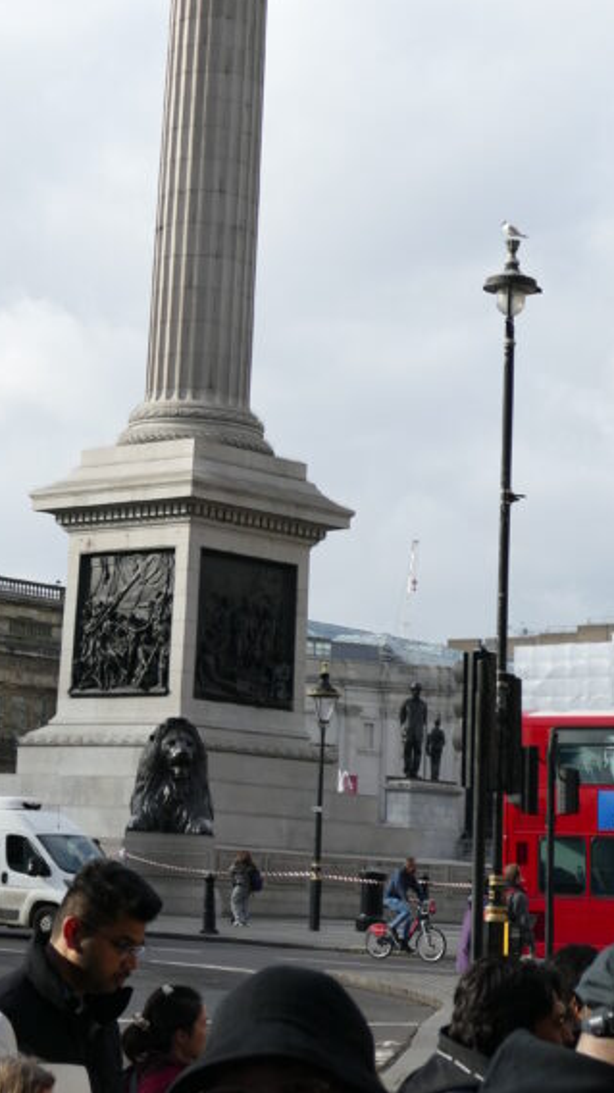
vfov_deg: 24.8
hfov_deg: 14.2
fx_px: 2463
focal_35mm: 85
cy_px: 296
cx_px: 294
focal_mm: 16.24
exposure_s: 1/1300
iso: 125
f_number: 3.2
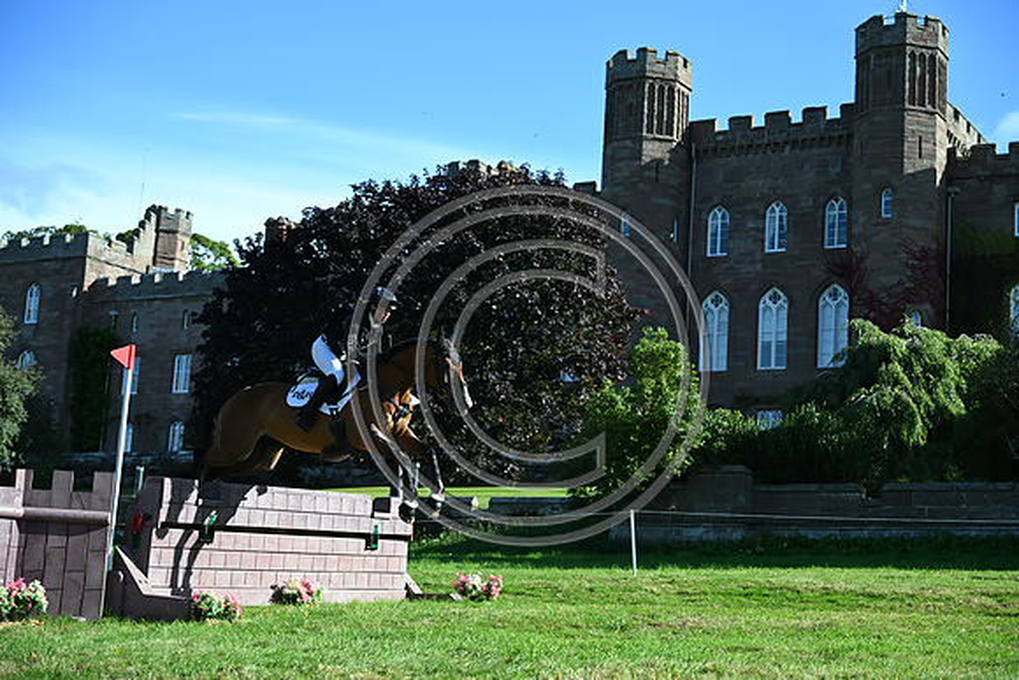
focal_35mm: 60
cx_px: 510
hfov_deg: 33.4
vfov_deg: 22.6
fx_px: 1699
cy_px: 340
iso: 250
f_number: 4
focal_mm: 60
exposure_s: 1/1250
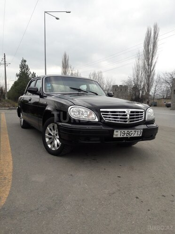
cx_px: 88
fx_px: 189
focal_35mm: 28
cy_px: 117
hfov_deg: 49.7
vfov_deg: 63.4
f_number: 1.9
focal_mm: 3.7
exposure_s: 1/521
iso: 40
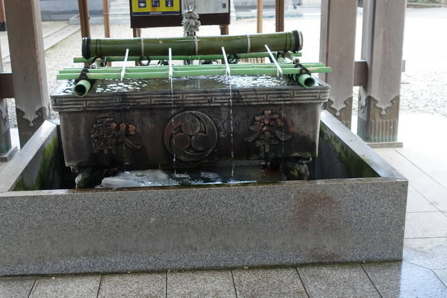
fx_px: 559
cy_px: 129
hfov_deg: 43.5
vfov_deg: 29.8
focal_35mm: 45
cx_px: 187
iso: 125
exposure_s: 1/80
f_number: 3.2
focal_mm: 12.35
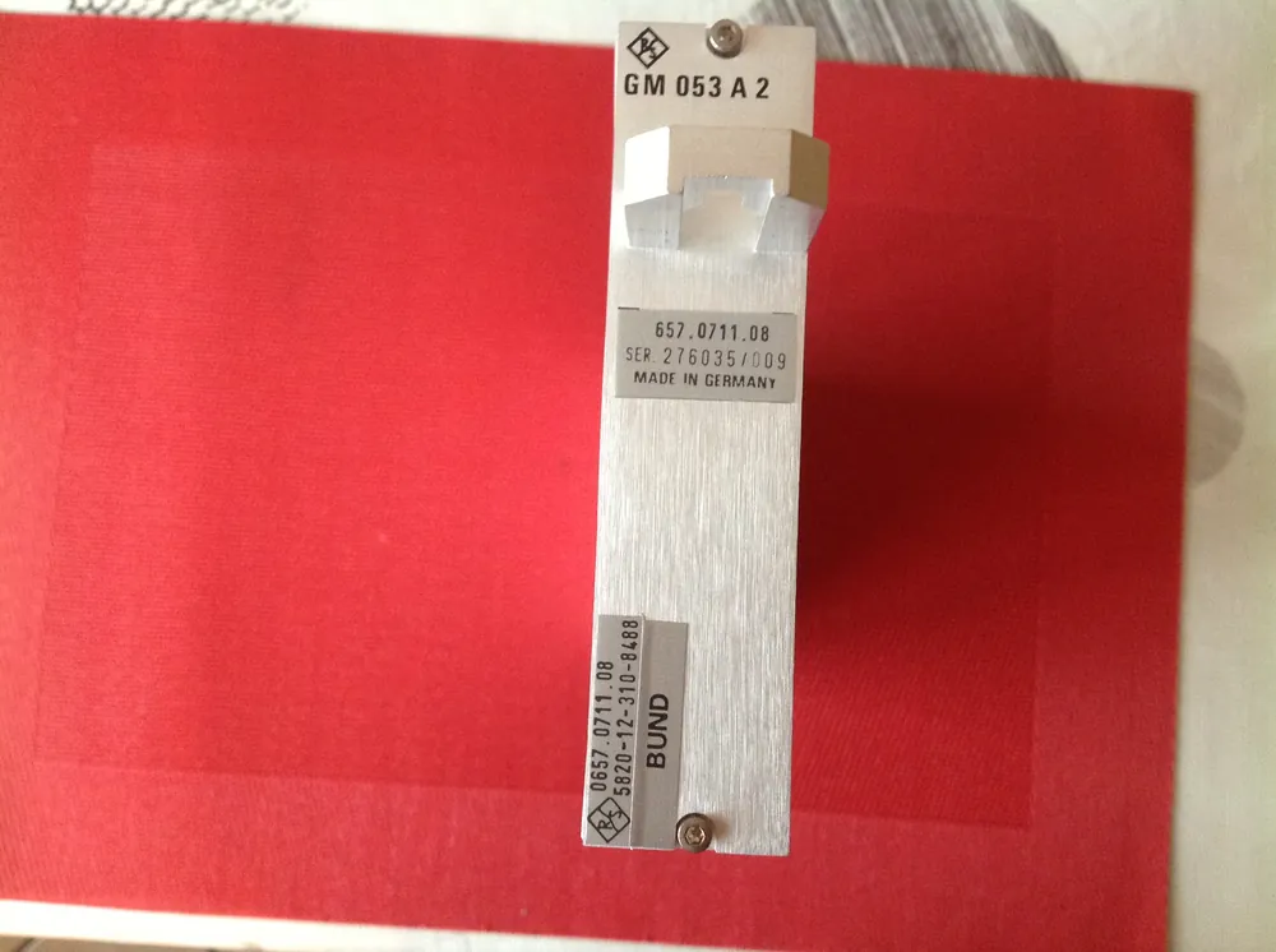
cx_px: 638
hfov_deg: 52.7
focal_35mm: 35
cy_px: 476
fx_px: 1288
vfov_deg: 40.6
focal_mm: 4.28
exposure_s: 1/15
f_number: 2.4
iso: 250
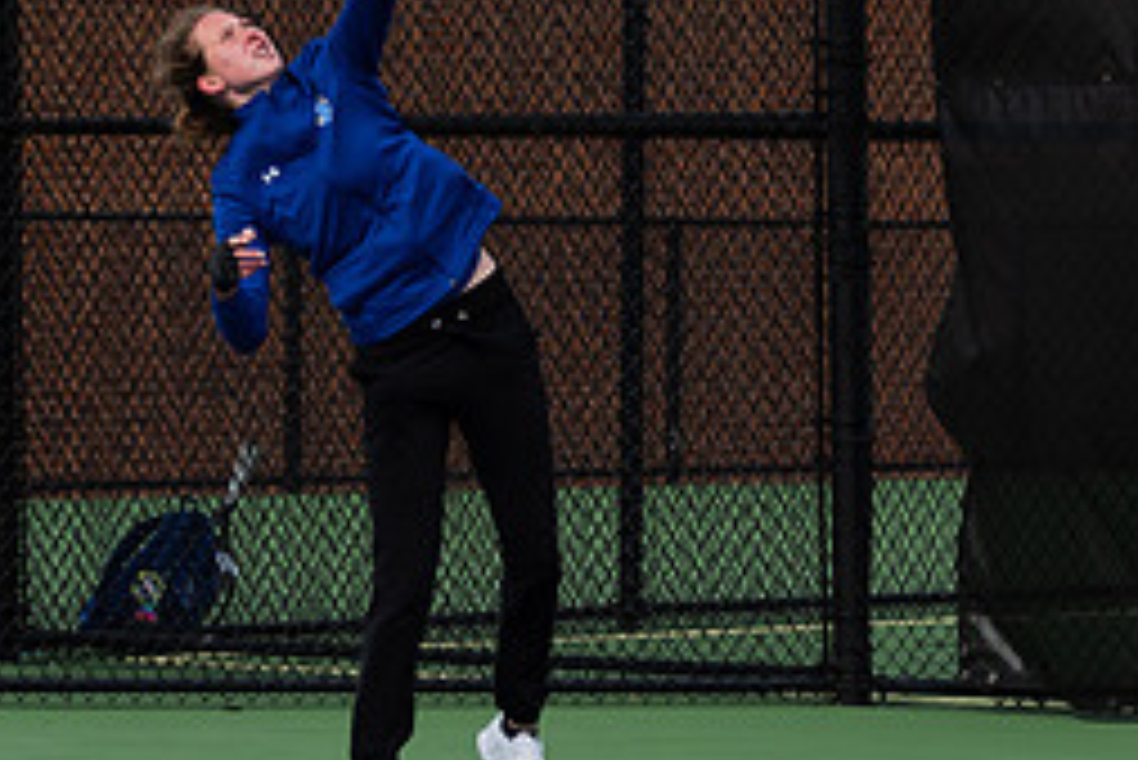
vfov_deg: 4.5
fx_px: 9773
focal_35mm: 309
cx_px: 423
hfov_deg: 6.7
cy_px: 232
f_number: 5.6
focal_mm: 135
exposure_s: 1/4000
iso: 640
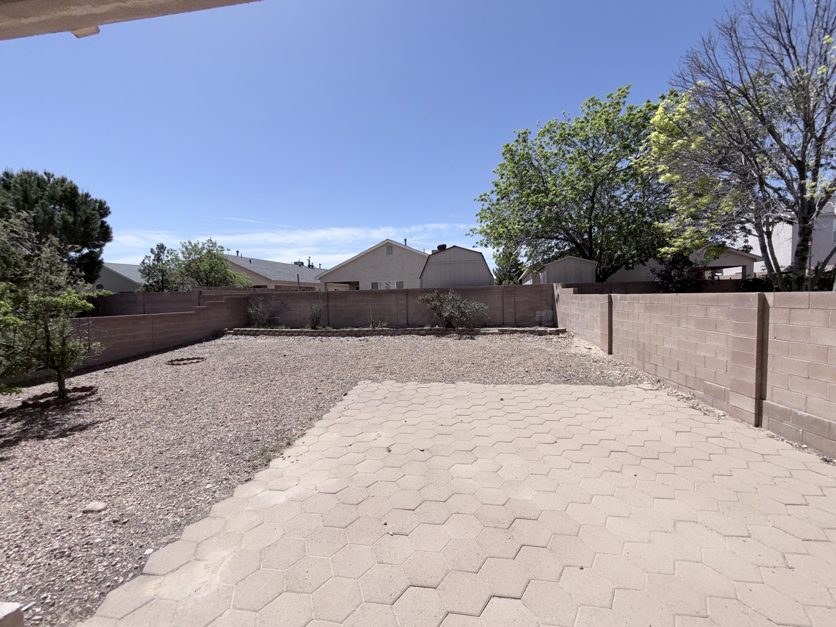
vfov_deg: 85.7
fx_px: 338
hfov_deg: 102.1
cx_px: 418
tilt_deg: -1.9
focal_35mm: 14
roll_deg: +0.6
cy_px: 314
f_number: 2.2
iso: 16
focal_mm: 2.22
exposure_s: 1/1464
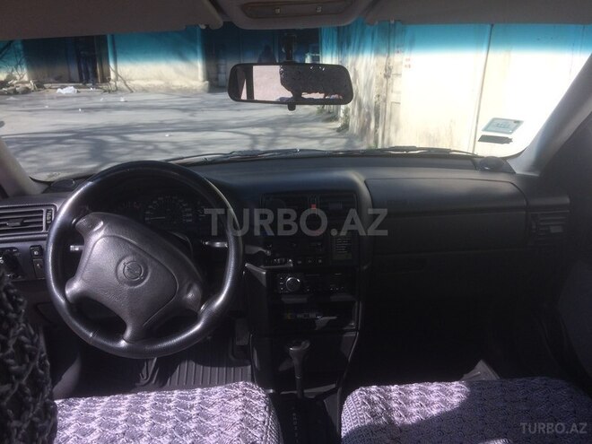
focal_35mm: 29
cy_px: 222
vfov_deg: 48.2
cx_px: 296
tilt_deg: -18.8
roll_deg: +0.6
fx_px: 496
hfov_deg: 61.7
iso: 32
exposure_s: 1/977
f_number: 2.2
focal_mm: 4.15
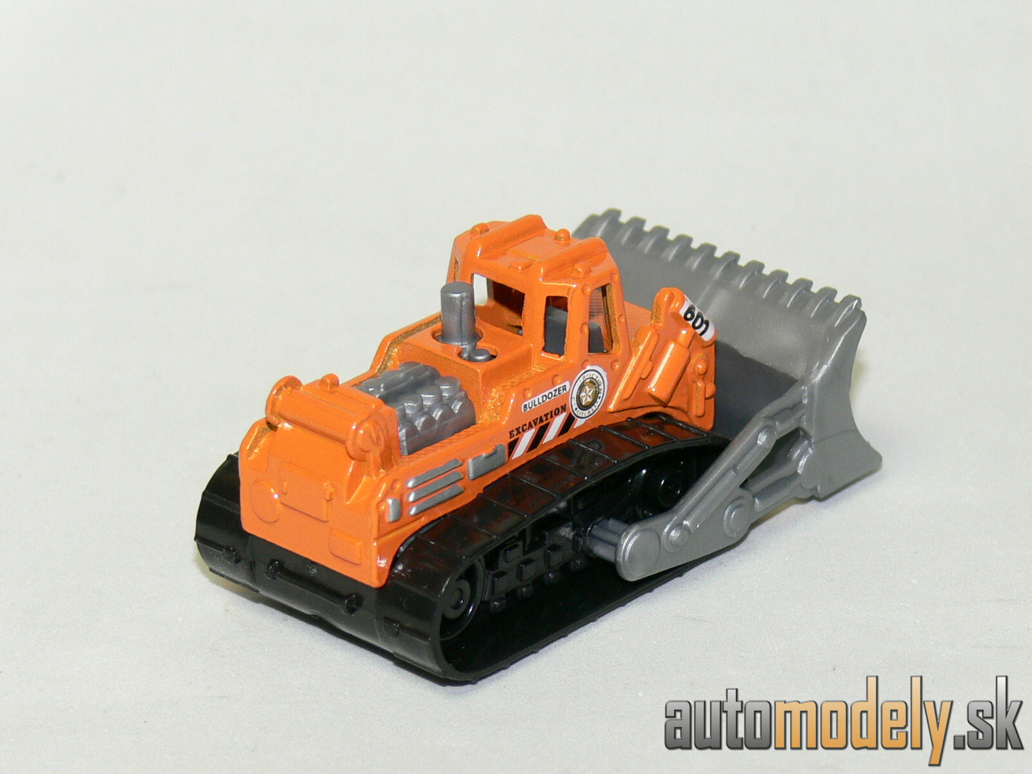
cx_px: 516
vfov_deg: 9.2
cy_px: 387
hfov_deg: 12.2
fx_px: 4830
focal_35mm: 162
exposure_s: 1/30
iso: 100
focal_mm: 21.7
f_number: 3.2
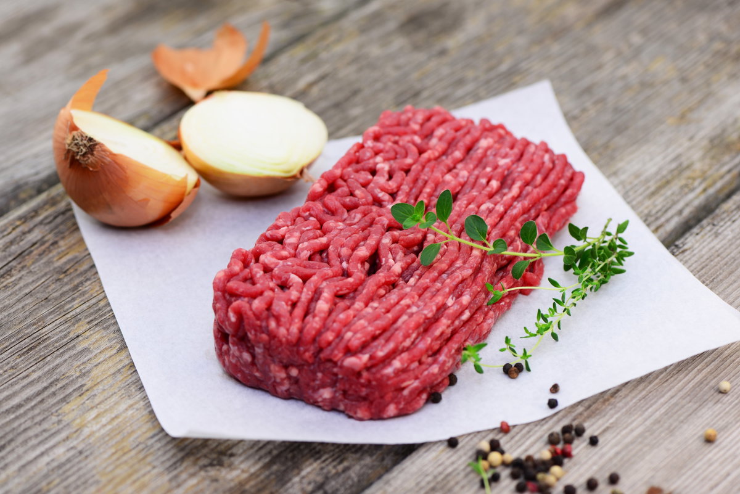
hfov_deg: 19.4
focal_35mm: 105
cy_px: 247
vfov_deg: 13.1
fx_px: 2159
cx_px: 370
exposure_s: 1/100
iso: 100
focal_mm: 105
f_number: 7.1
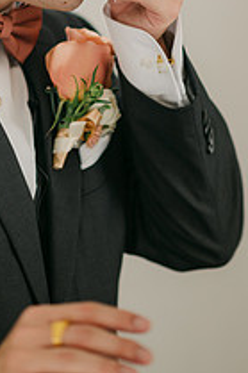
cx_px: 132
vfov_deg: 11.2
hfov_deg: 7.5
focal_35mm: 183
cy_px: 18
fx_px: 1894
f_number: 1.8
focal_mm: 85
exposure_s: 1/160
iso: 100
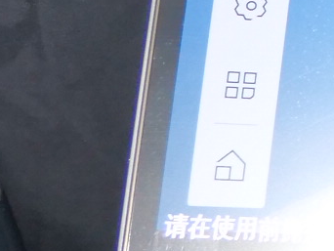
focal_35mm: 184
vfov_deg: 8.0
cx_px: 1197
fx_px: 1777
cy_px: -97
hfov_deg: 8.1
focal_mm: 12
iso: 800
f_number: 4
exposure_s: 1/20
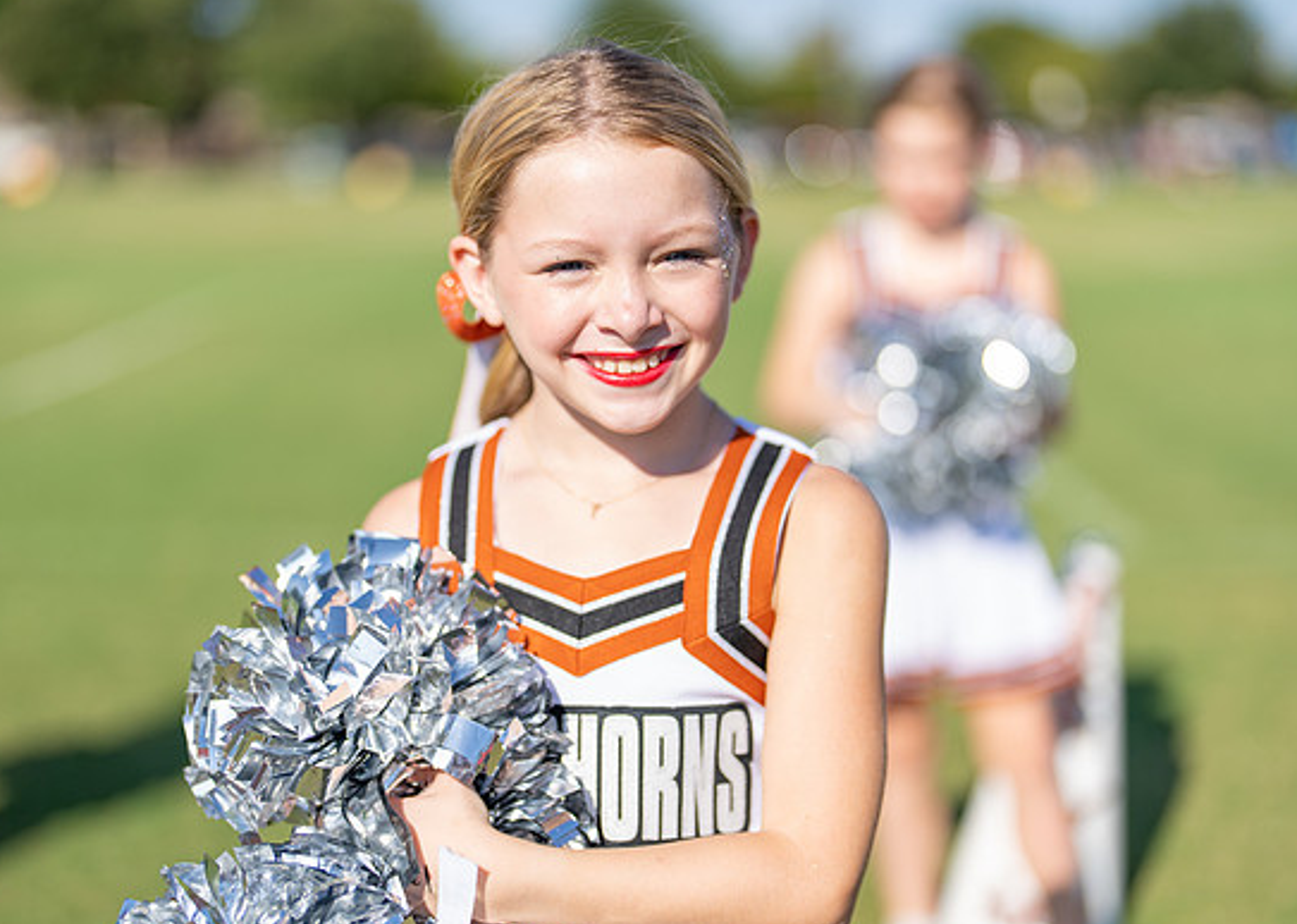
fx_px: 2061
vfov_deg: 25.3
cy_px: 461
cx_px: 638
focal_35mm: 56
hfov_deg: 34.9
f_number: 1.2
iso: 100
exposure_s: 1/6400
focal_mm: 50
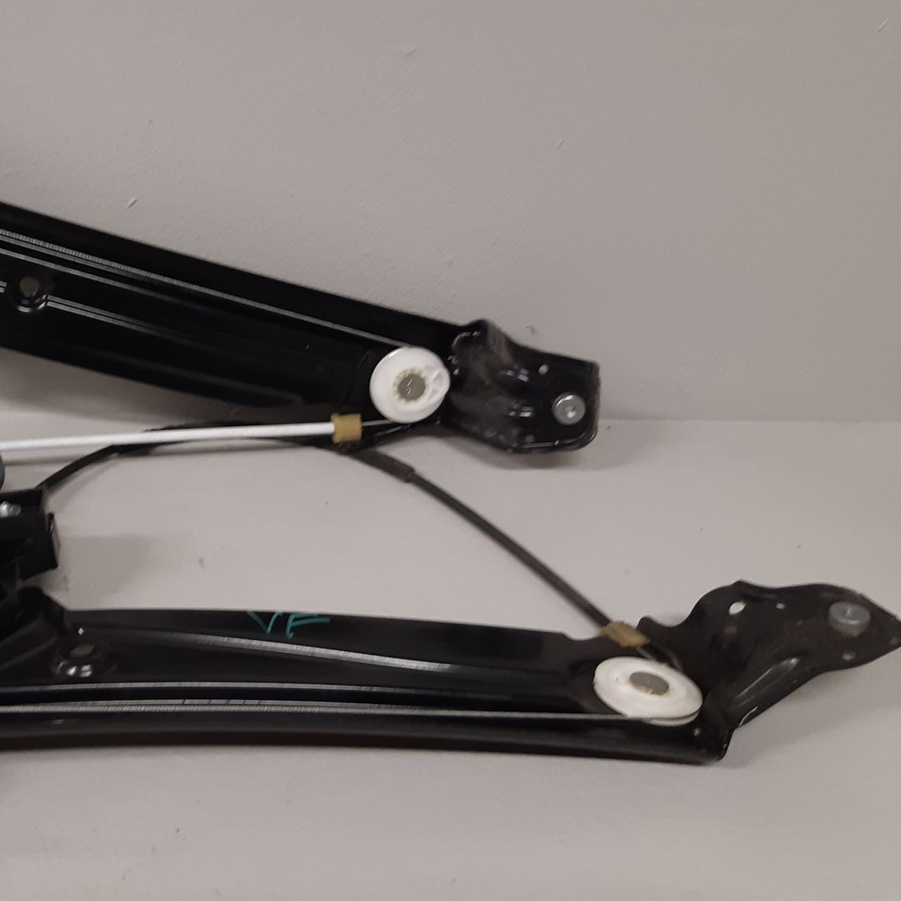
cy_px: 426
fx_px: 1237
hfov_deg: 38.0
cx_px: 133
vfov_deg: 40.0
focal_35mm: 42
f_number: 1.7
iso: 125
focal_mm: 3.93
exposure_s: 1/50
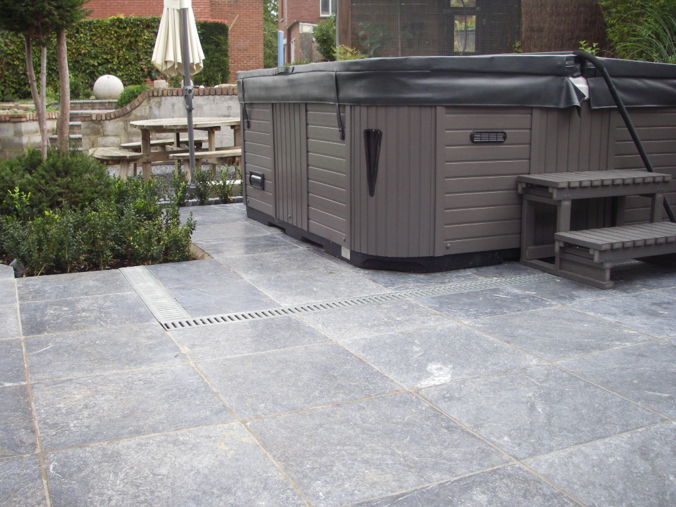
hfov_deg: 49.0
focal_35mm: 38
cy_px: 254
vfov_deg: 37.7
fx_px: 742
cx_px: 338
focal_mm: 6.3
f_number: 3.3
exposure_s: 1/160
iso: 160
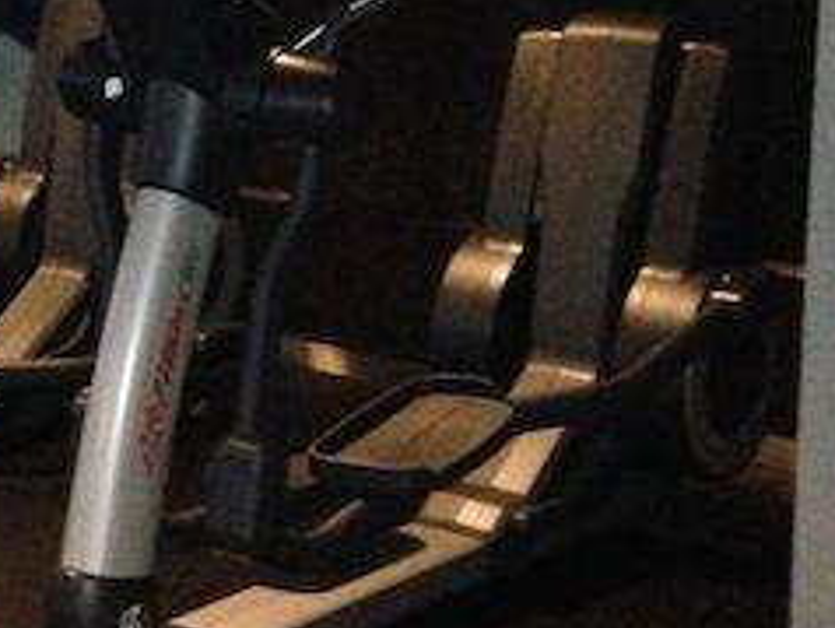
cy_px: 68
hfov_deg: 18.9
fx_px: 2342
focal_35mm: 97
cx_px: -228
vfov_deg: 15.1
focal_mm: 4.12
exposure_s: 1/16
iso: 800
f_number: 2.4
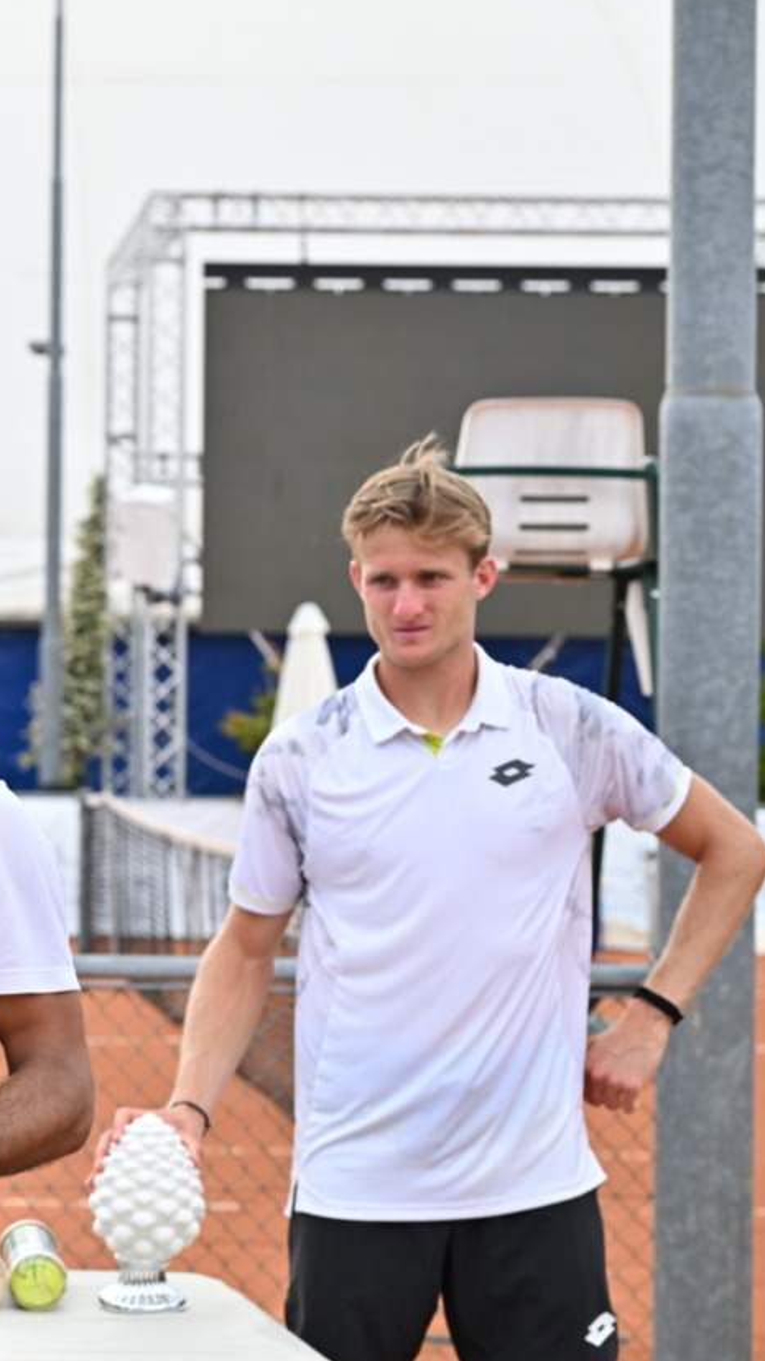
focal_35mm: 94
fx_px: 3391
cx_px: -252
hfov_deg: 12.4
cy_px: 684
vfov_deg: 22.7
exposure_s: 1/1600
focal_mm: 58
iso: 800
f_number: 4.5
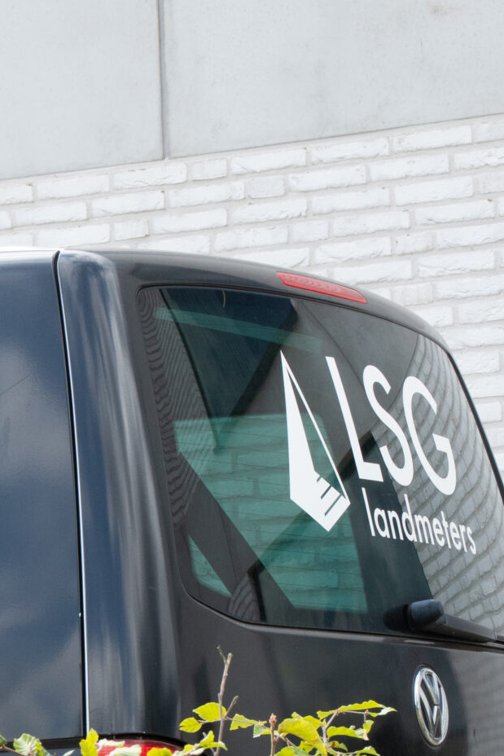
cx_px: 10
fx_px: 5730
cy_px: 556
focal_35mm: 273
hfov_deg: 5.0
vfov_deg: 7.5
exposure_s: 1/250
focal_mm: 66
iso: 500
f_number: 10
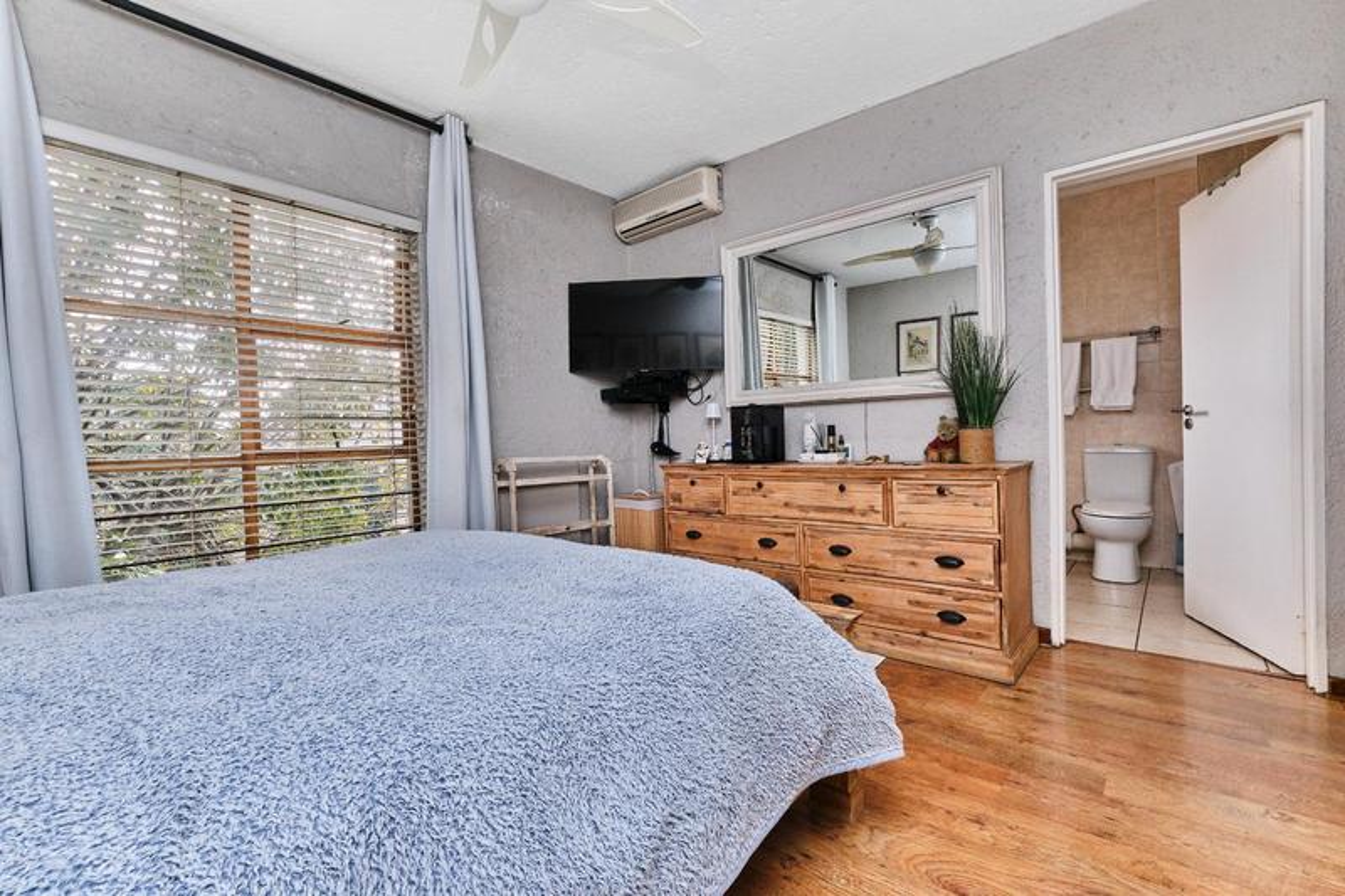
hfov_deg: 100.4
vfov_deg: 77.3
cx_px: 672
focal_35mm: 15
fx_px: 560
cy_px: 448
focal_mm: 10
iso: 800
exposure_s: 1/200
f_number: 8
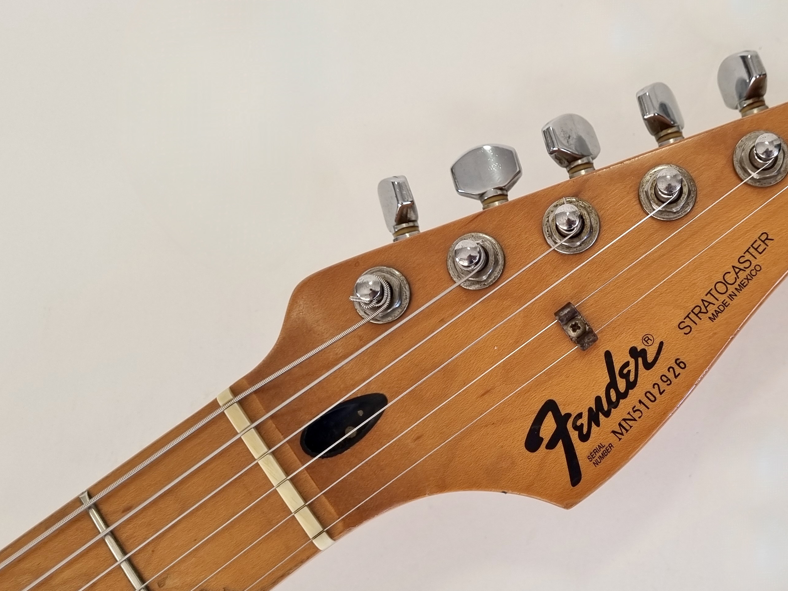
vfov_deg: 35.1
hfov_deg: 44.2
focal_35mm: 41
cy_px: 301
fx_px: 933
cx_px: 595
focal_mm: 5.4
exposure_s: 1/107
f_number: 1.8
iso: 50
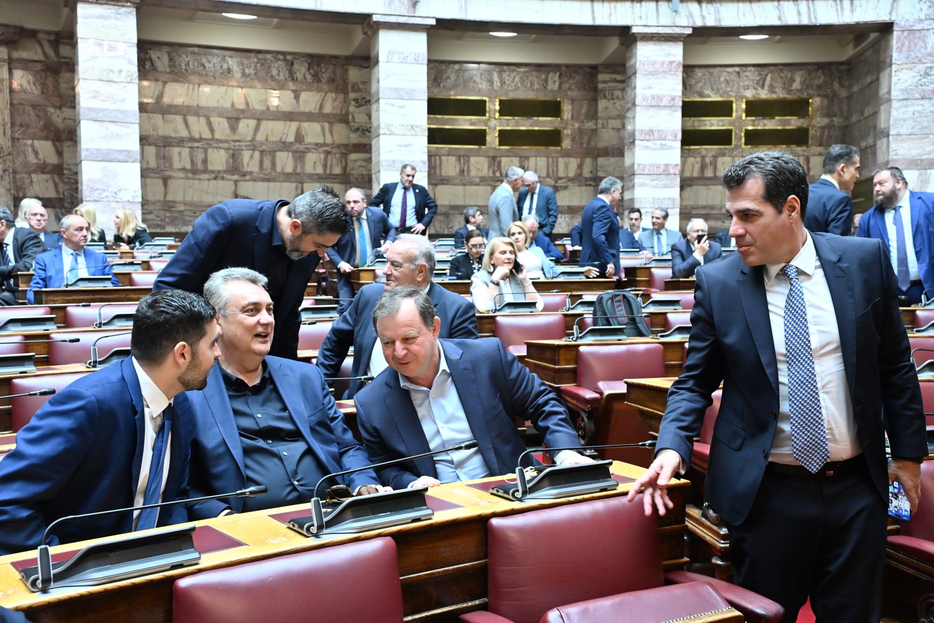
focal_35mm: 34
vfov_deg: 38.9
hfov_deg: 55.8
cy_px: 312
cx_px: 467
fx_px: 882
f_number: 5.6
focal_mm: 34
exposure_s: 1/250
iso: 4500
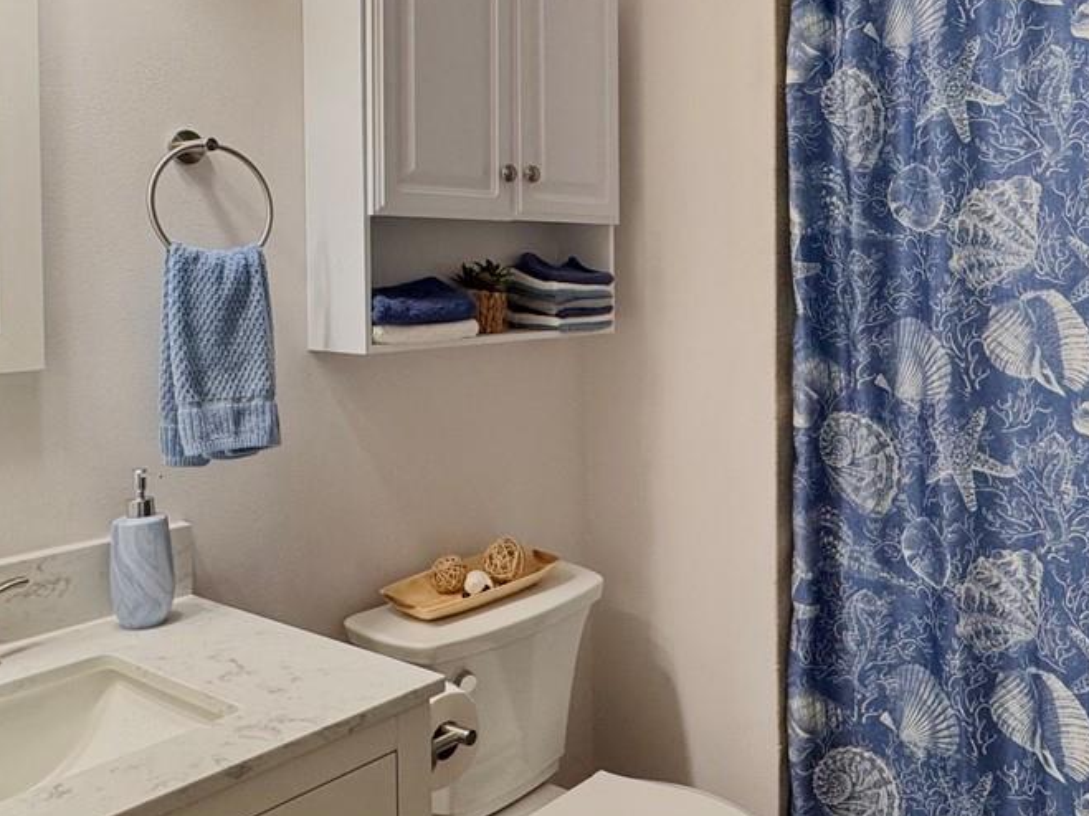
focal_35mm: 34
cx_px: 727
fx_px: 1069
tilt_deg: -1.3
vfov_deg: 41.4
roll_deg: -0.2
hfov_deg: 52.9
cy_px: 294
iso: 200
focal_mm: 2.22
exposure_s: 1/99
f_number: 2.2
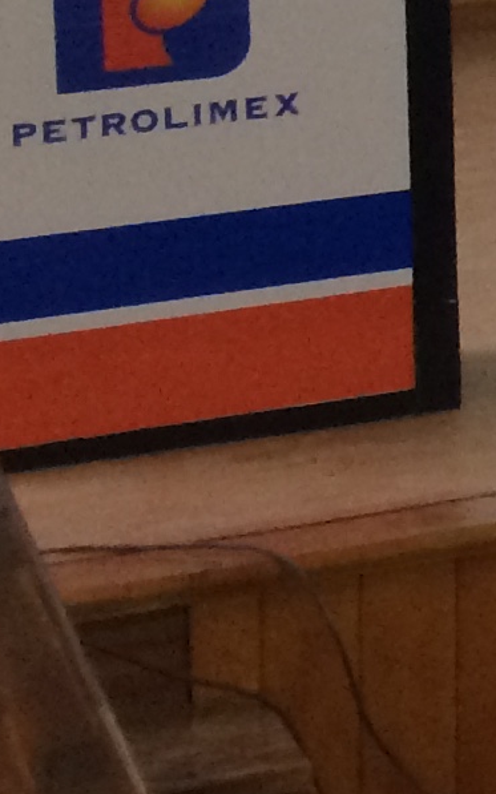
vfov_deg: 11.8
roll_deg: +1.4
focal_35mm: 168
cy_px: -489
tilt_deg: -0.6
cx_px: 1735
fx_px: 3634
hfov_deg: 6.7
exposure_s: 1/33
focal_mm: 4.15
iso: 80
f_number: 2.2
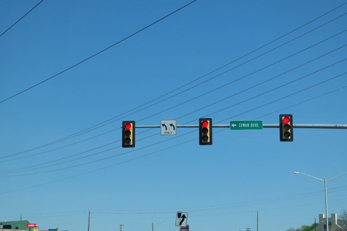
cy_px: 116
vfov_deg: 17.7
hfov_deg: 26.3
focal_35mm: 77
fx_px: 742
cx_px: 174
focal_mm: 50
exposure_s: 1/250
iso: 100
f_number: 7.1
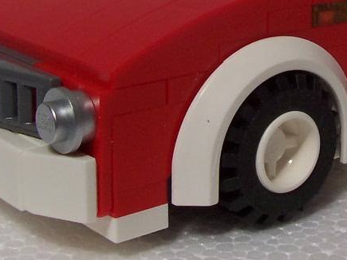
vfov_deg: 14.3
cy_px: 1
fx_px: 1022
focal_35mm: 102
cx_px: 306
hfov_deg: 19.0
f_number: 5.6
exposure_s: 1/1000
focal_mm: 5.6
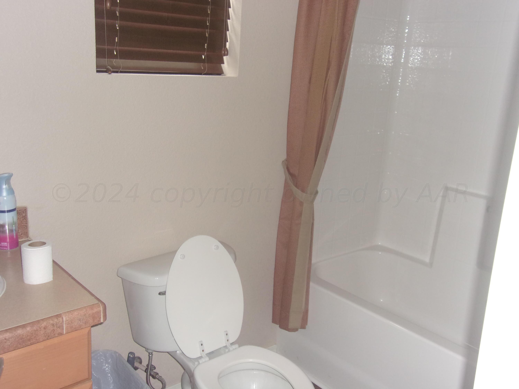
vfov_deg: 41.8
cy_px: 194
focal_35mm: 34
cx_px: 260
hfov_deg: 54.0
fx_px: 510
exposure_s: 1/34
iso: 200
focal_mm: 6.1
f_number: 3.3
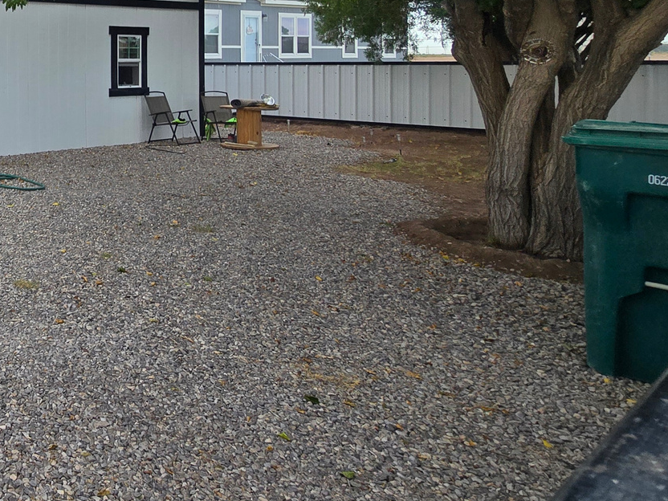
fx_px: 618
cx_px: -93
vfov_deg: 41.0
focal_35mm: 32
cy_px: 59
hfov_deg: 42.4
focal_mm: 2.2
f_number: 2.2
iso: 50
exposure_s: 1/541
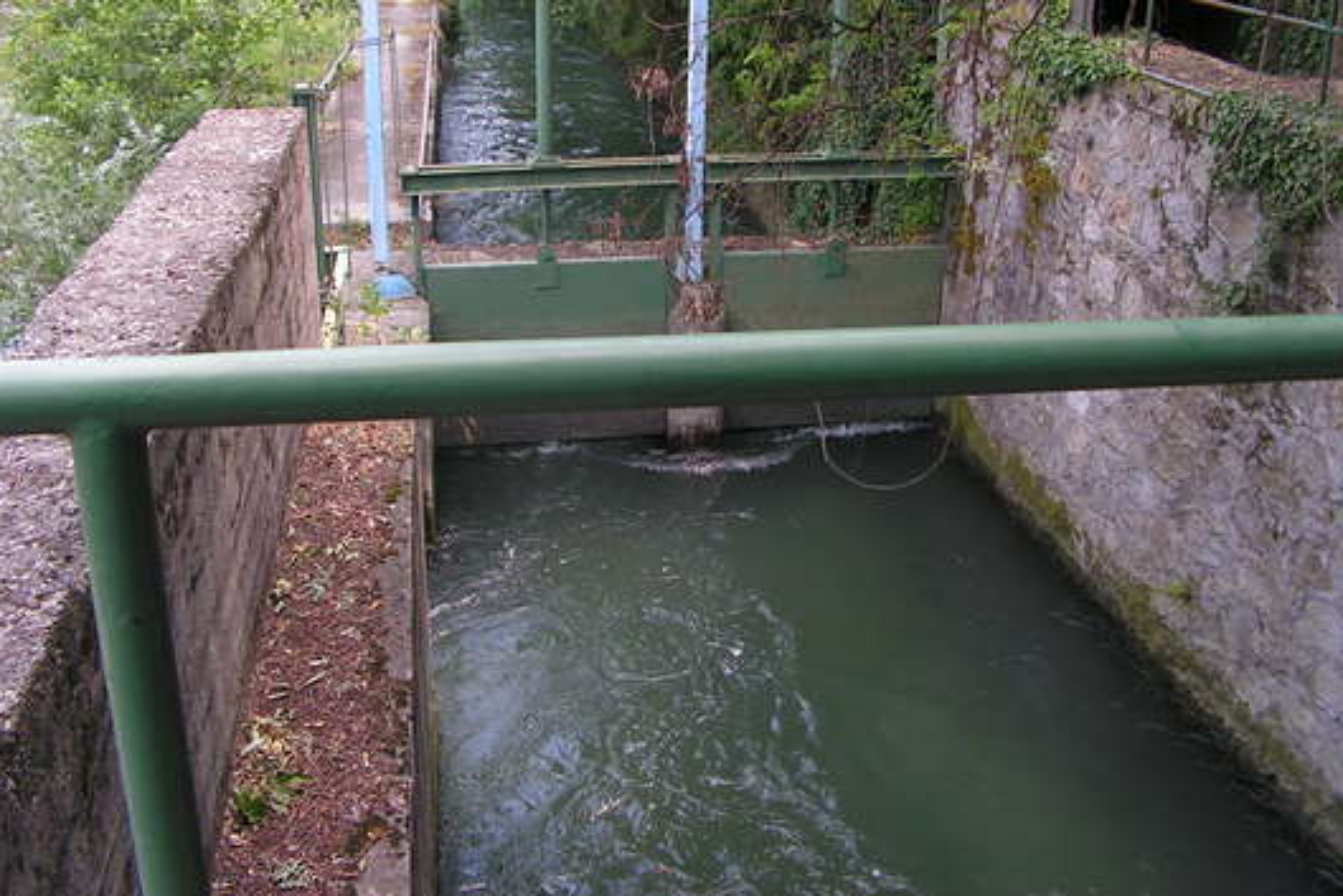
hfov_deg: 50.7
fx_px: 1418
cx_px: 674
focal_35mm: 38
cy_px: 390
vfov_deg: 35.0
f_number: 3.2
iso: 64
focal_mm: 6
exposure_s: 1/125
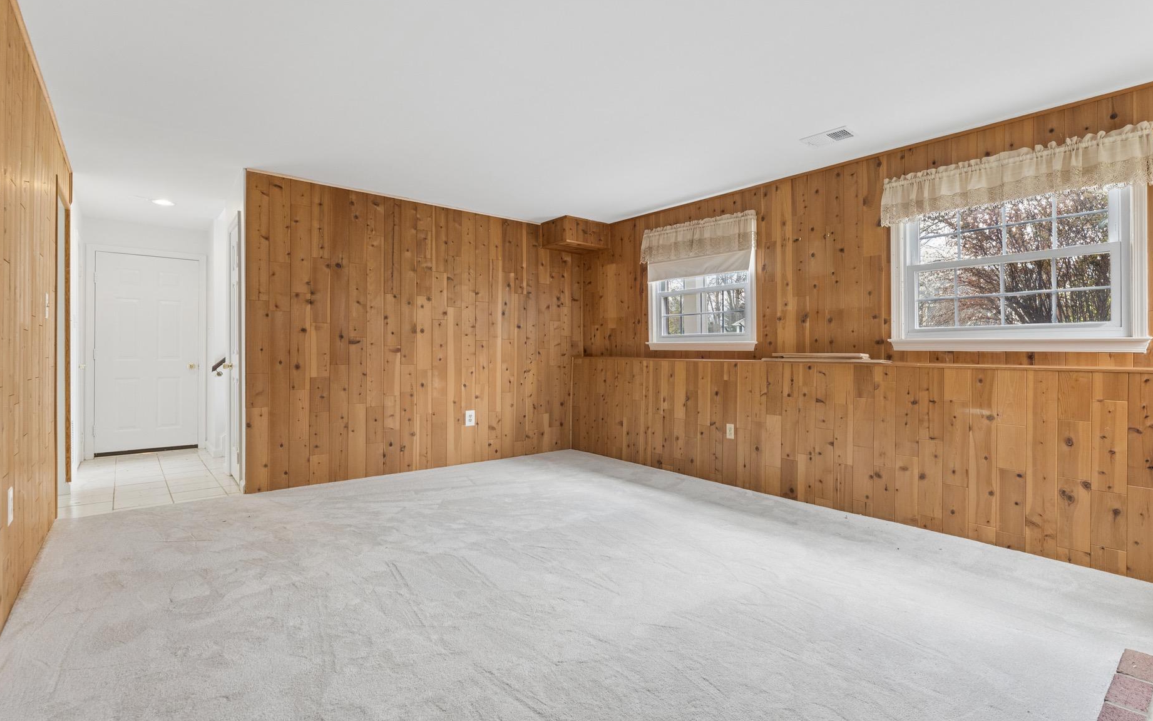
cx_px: 634
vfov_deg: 66.9
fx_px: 545
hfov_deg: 92.9
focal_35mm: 17
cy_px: 368
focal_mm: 15.3
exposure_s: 1/50
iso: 1250
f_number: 7.1
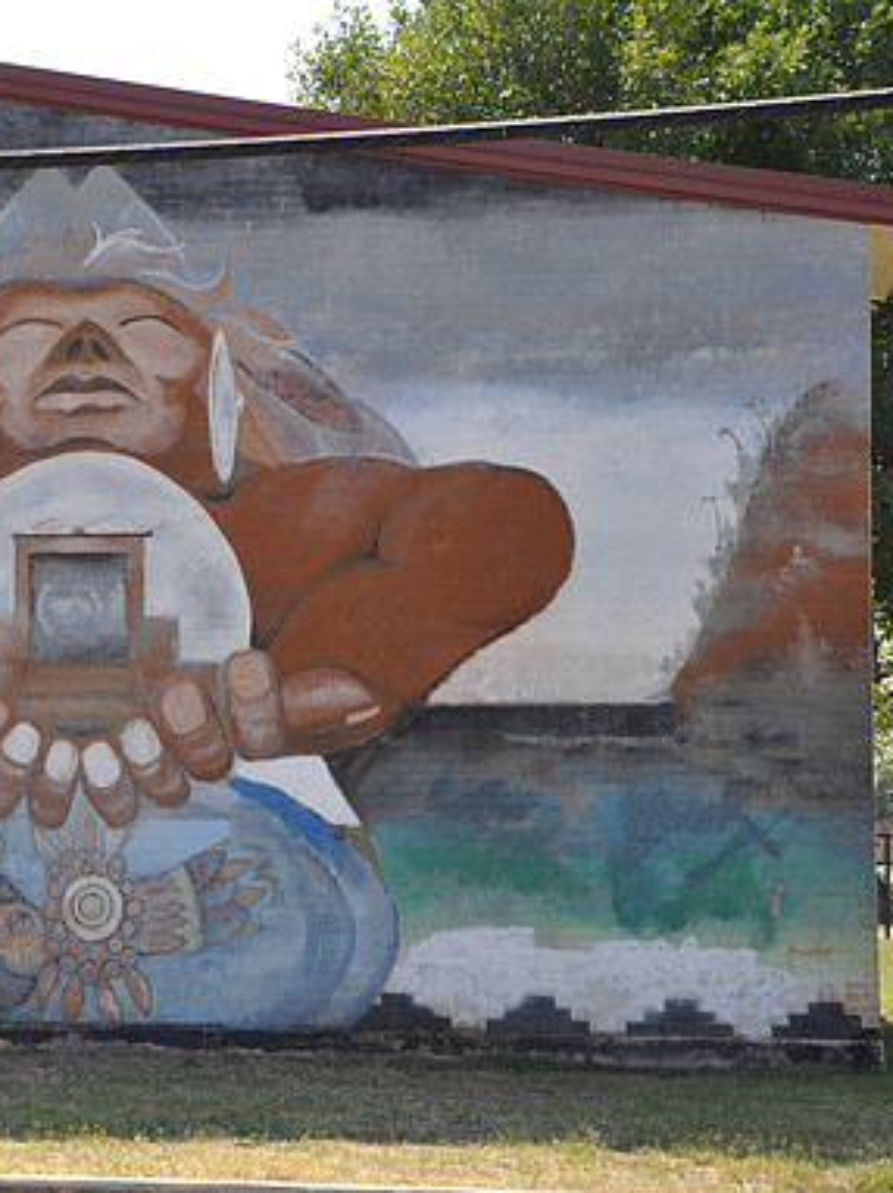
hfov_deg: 14.0
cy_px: 598
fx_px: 3616
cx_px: 116
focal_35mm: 105
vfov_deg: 18.7
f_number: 5.6
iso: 200
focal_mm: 48
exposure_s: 1/125
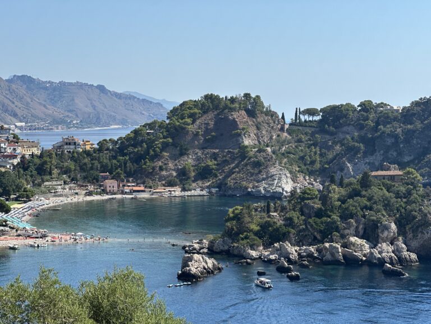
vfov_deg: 19.1
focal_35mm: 77
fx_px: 959
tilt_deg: -3.3
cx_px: 216
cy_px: 162
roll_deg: -0.8
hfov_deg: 25.3
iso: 32
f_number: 2.8
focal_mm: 9
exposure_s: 1/717
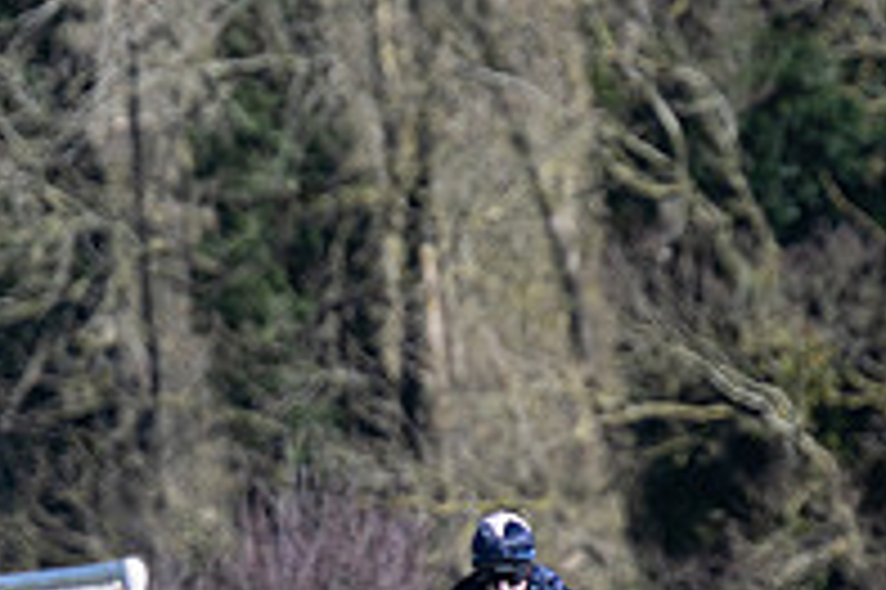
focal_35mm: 1060
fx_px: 26065
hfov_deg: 1.9
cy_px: 712
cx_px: 40
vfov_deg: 1.3
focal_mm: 240
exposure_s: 1/1000
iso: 160
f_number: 4
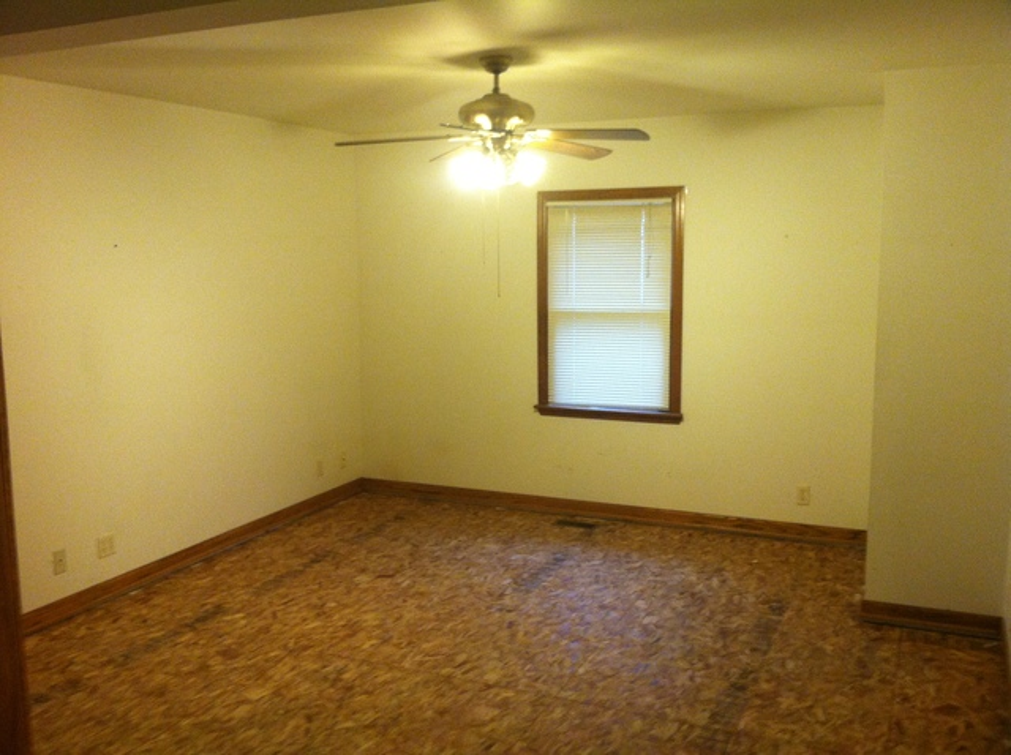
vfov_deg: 40.6
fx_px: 1021
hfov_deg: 52.7
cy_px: 378
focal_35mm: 35
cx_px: 506
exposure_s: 1/15
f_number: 2.8
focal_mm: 3.85
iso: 200
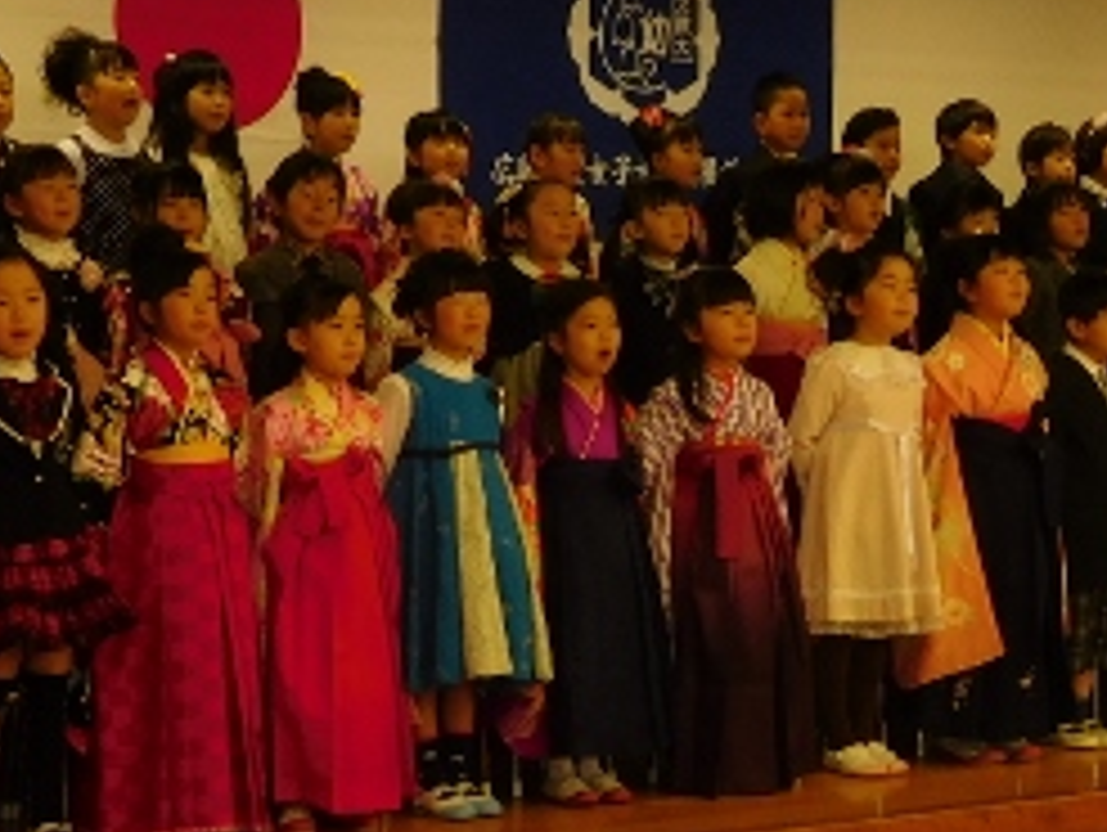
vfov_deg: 16.2
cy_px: 648
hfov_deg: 21.5
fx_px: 2913
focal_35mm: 91
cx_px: 544
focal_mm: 6.2
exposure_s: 1/30
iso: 200
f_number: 3.8
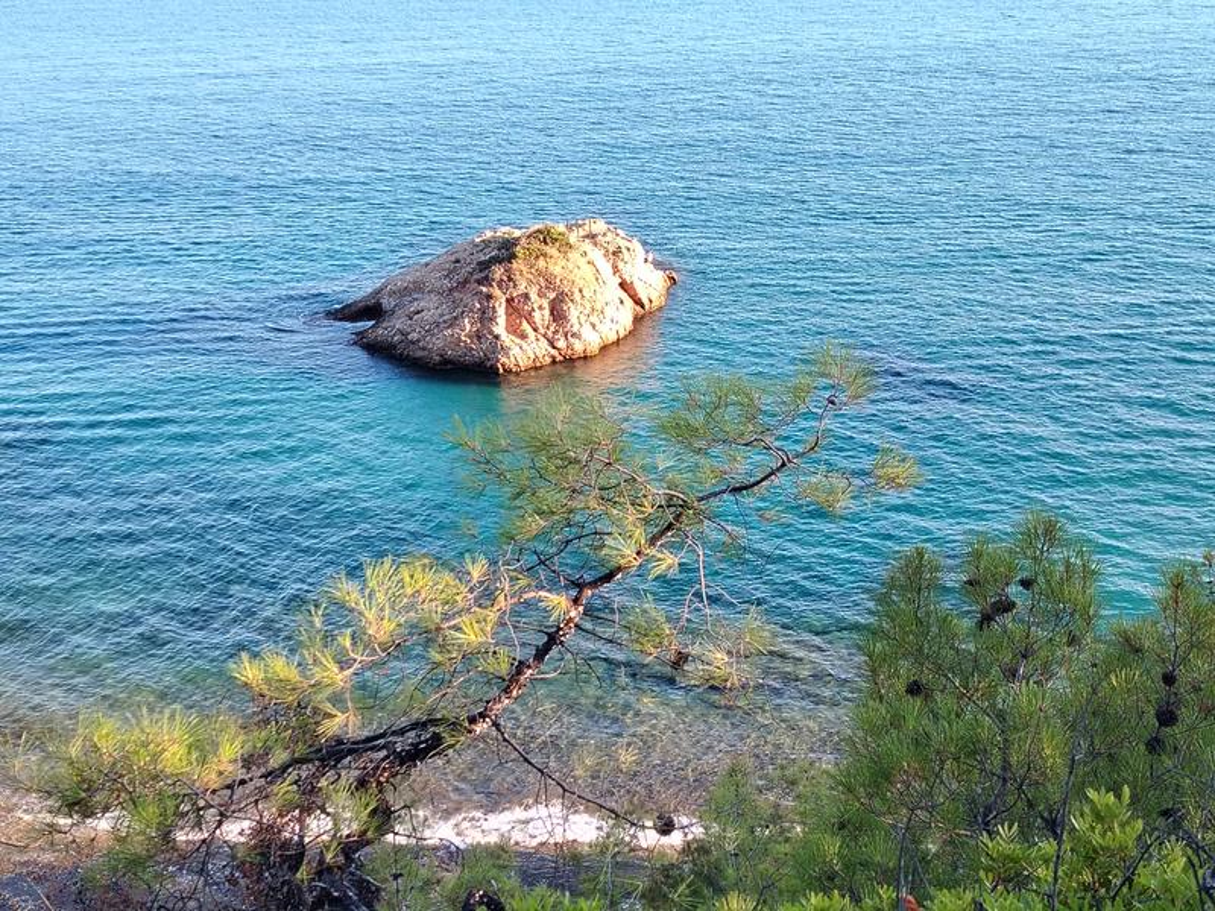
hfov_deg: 38.9
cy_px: 456
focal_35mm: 49
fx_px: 1720
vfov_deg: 29.7
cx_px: 608
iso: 100
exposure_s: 1/123
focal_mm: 5.25
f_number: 1.75
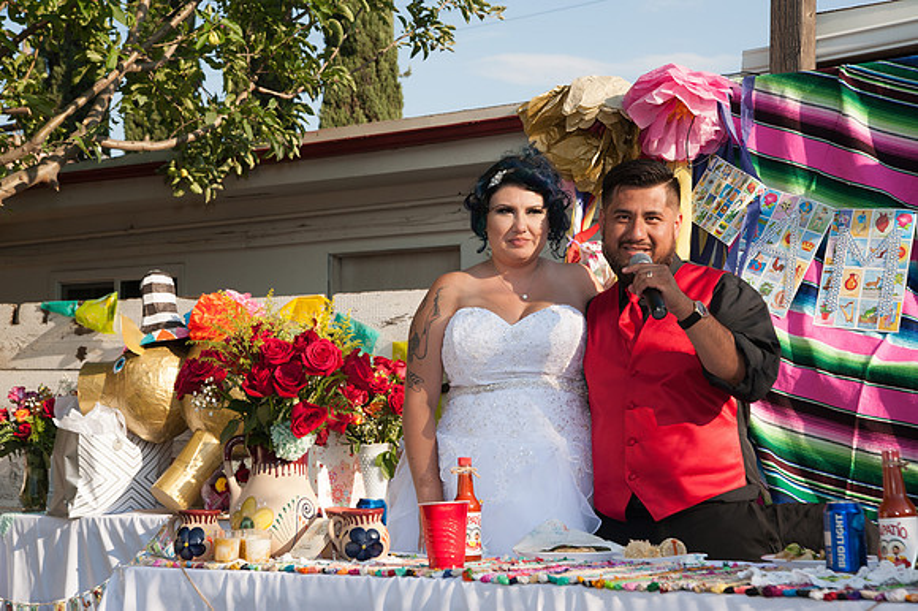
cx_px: 459
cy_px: 306
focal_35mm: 62
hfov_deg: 32.4
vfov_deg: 21.9
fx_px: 1580
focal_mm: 62
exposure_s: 1/250
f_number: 11
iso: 200
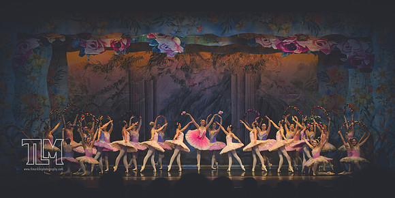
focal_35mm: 81
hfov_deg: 26.9
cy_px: 114
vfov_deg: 13.6
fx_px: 827
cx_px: 213
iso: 800
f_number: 2.8
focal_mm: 70
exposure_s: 1/500
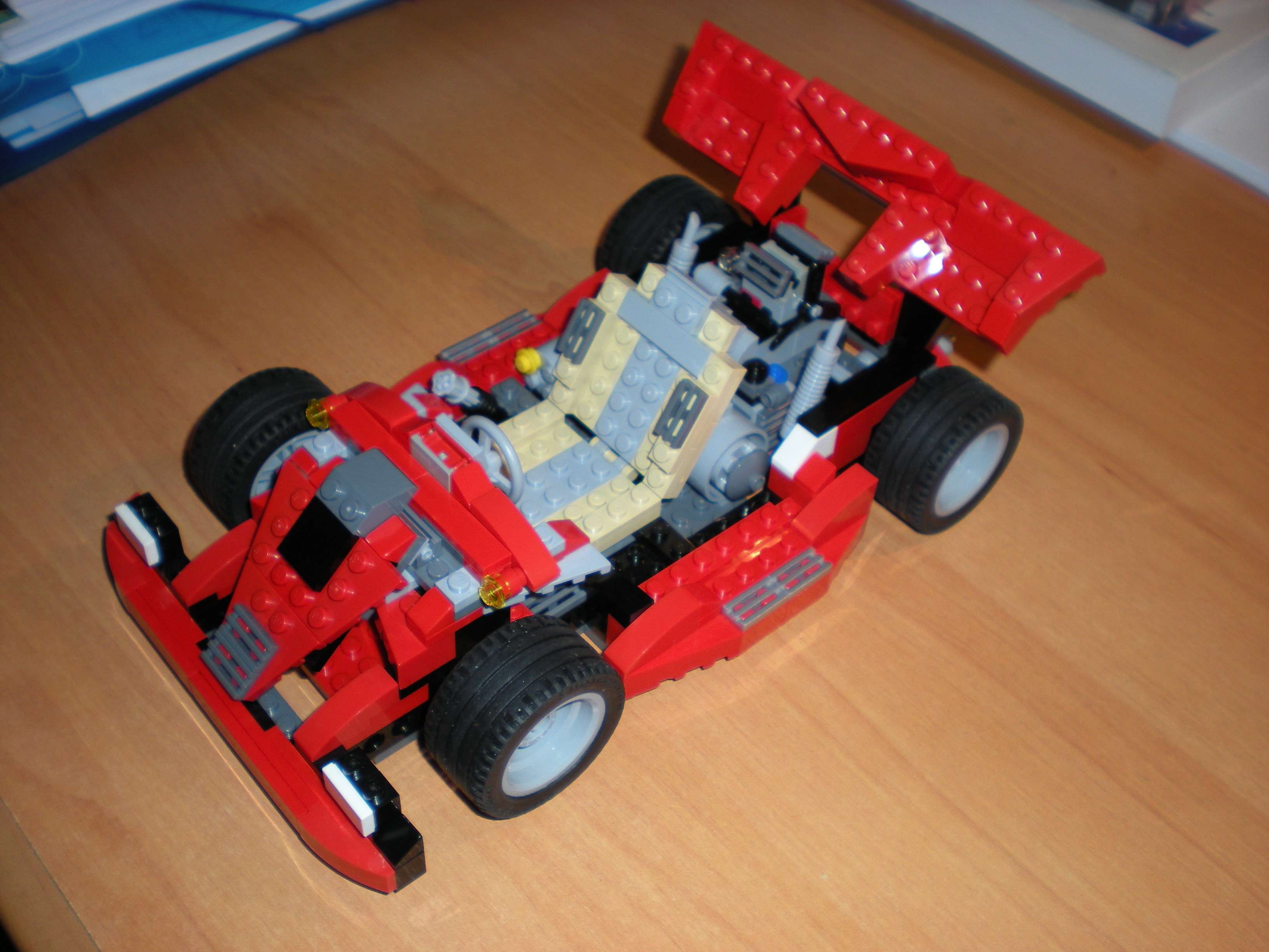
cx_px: 634
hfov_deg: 49.0
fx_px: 1393
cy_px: 476
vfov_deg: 37.7
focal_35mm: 38
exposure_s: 1/60
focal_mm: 6.3
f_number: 3.1
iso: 64
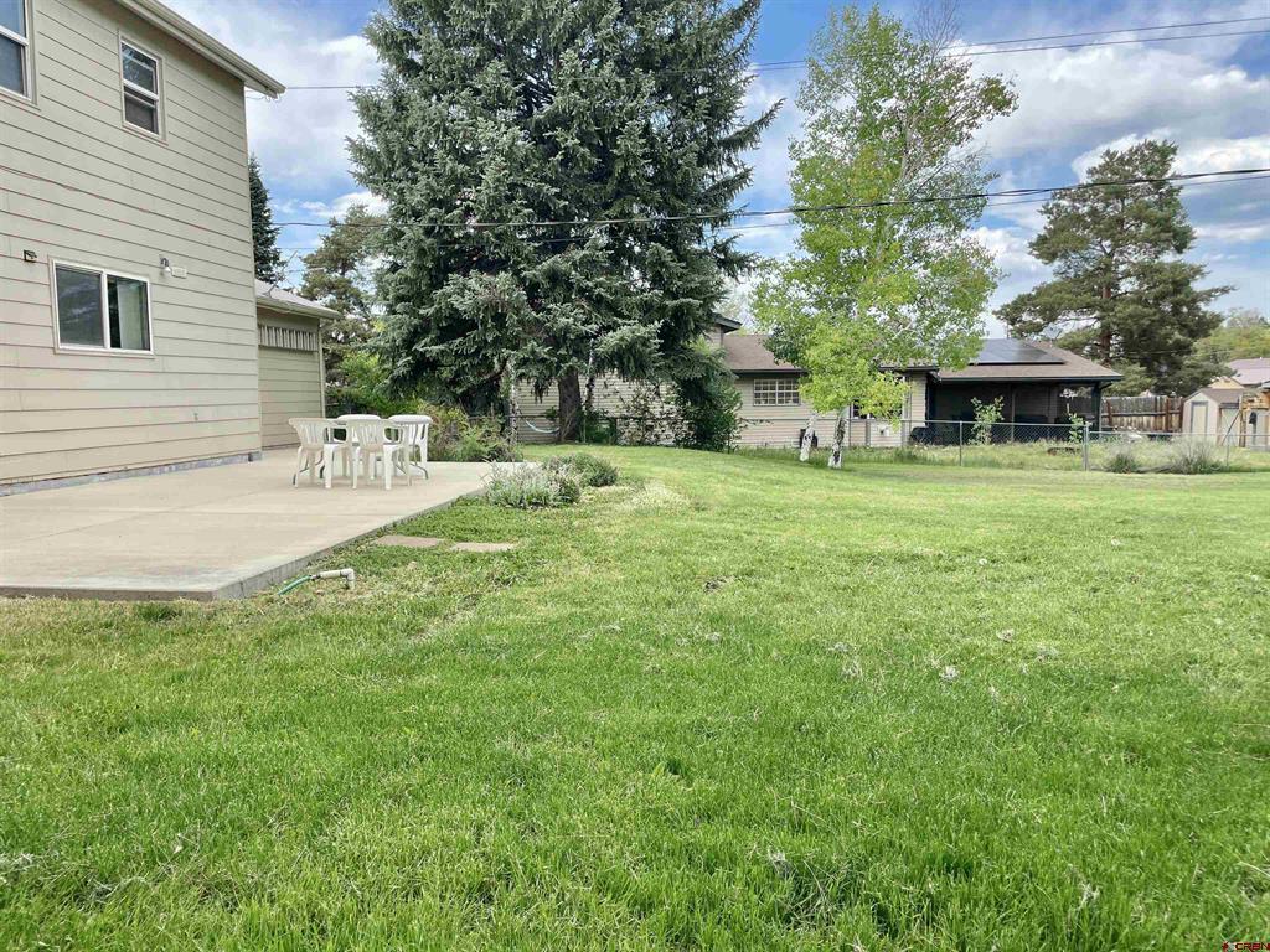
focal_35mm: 26
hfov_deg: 67.3
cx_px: 635
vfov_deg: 53.1
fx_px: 954
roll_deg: +1.5
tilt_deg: -4.1
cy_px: 476
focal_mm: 4.2
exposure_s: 1/868
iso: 32
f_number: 1.6
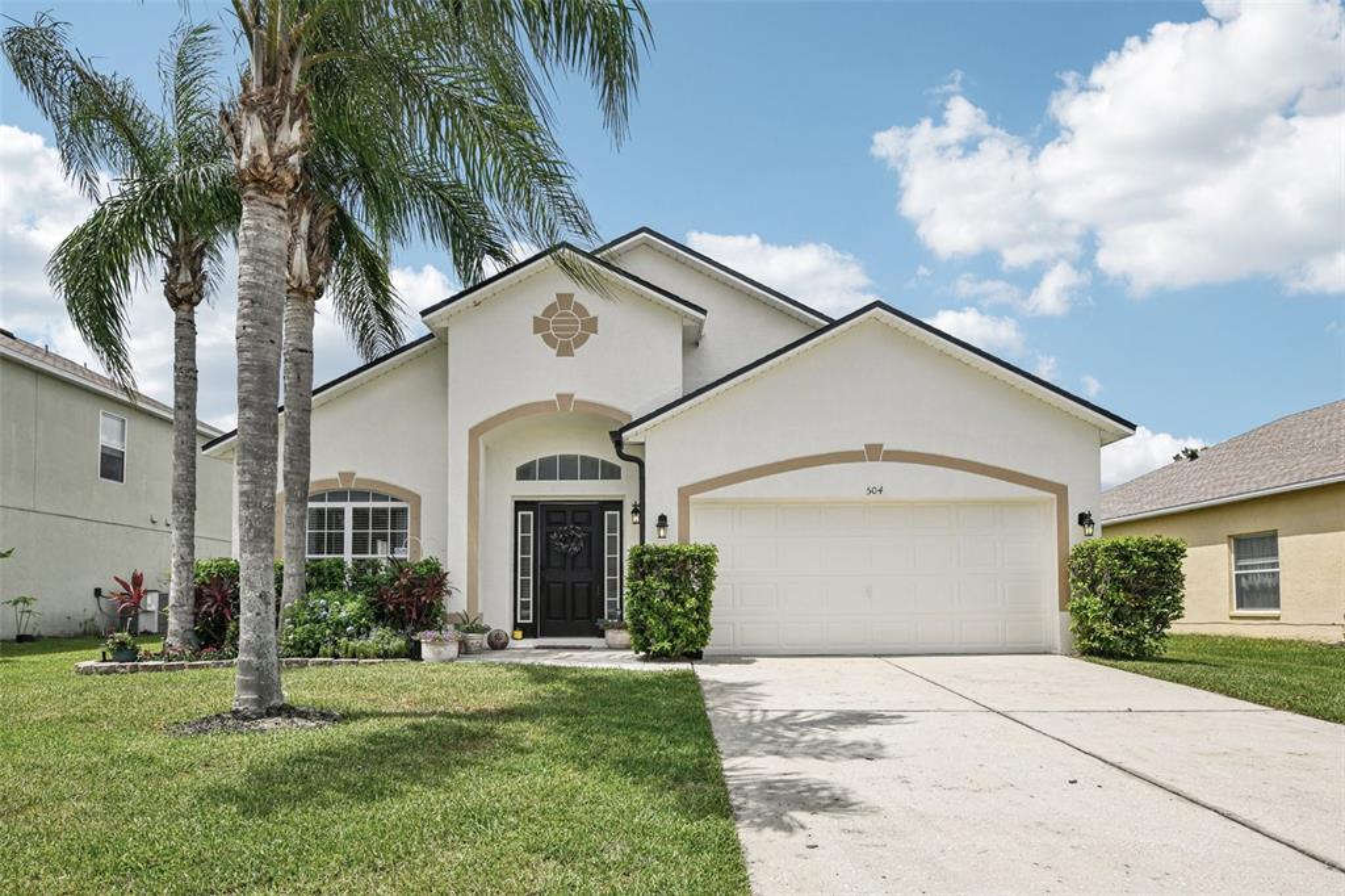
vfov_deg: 61.9
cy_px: 448
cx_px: 672
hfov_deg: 84.0
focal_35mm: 20
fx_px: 747
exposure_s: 1/1250
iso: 400
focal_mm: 20
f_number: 8
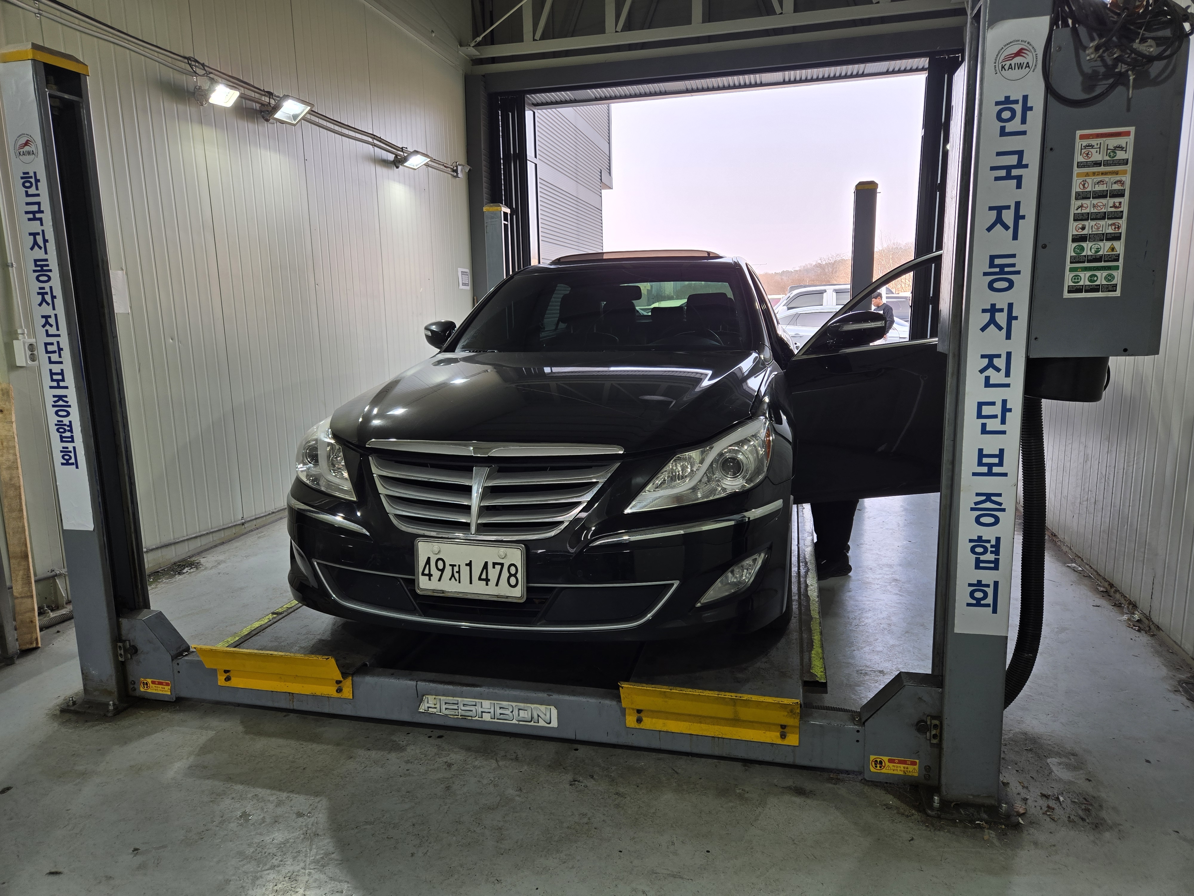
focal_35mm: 23
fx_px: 793
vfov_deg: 58.9
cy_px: 448
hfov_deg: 73.9
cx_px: 597
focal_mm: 5.4
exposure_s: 1/162
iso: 25
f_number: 1.8
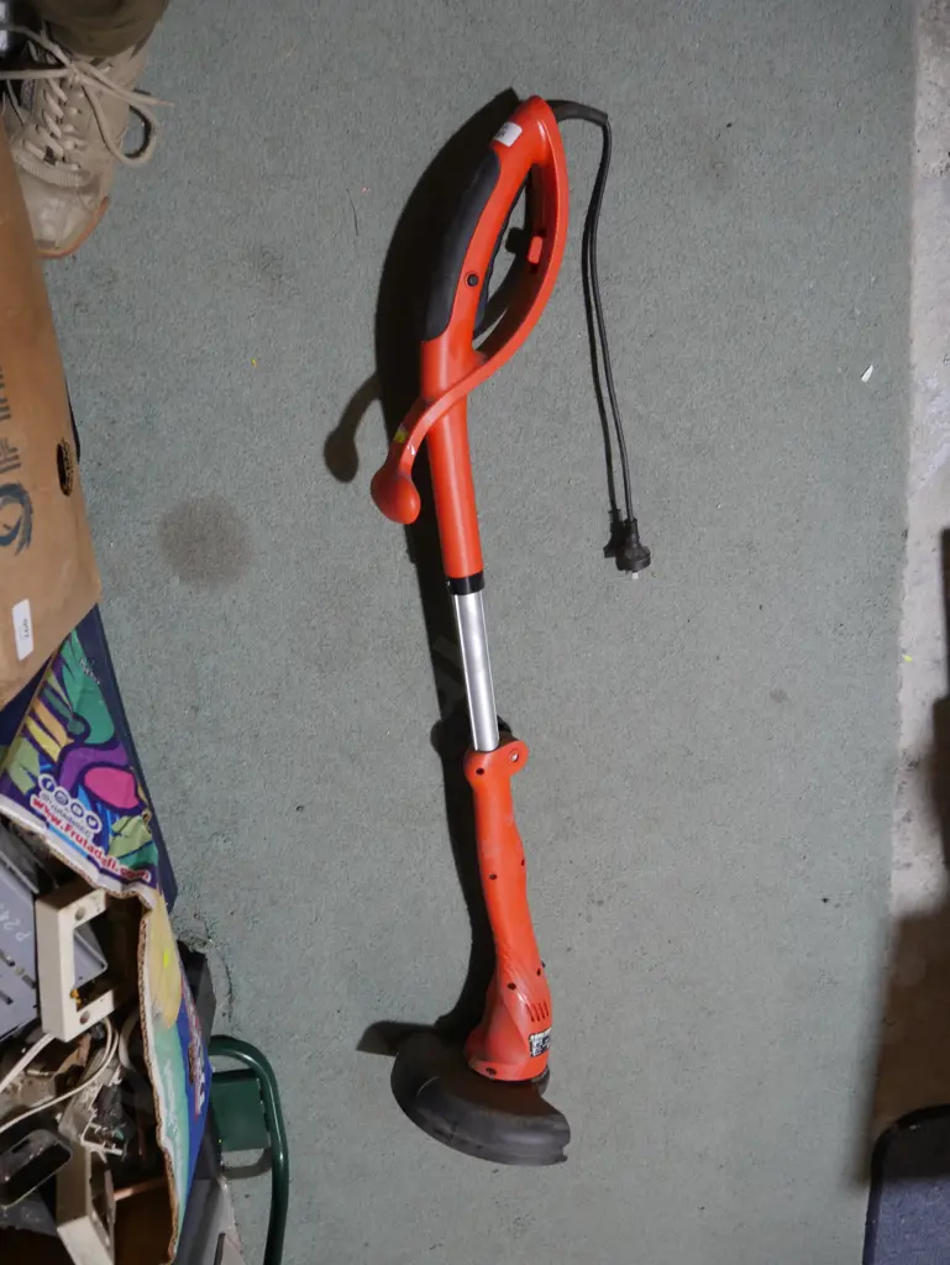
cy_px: 632
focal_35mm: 30
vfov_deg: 59.9
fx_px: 1097
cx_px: 475
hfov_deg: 46.8
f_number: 3.6
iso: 320
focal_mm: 15
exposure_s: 1/60
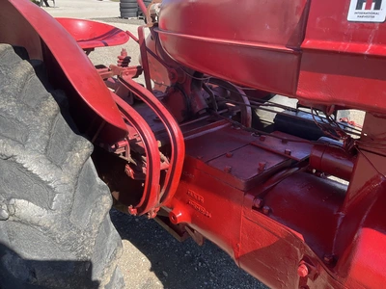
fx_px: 323
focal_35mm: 29
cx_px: 193
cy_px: 144
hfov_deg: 61.7
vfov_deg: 48.2
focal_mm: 3
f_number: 1.8
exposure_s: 1/375
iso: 25
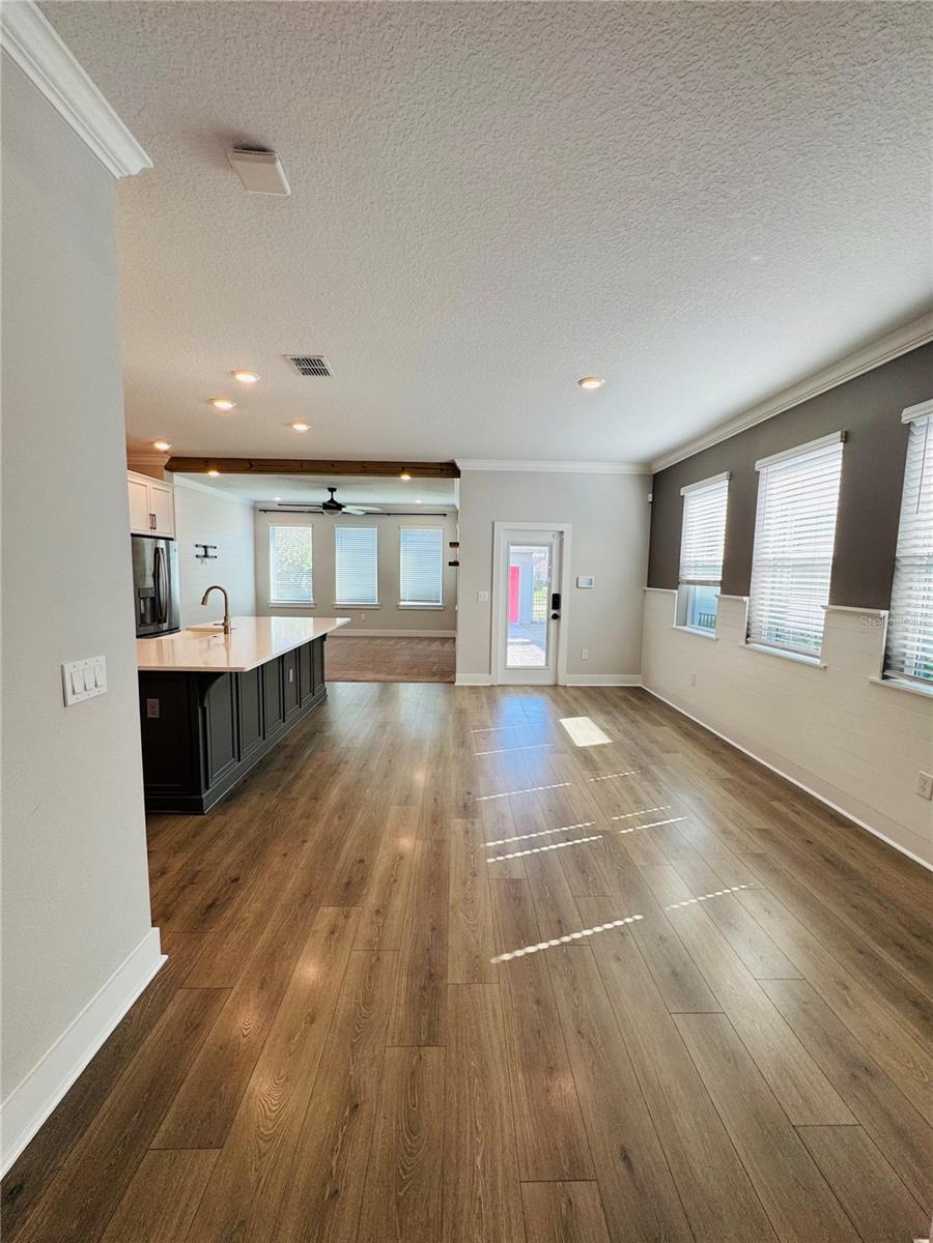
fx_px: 503
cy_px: 622
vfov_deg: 102.1
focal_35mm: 14
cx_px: 466
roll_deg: -1.1
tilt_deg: -7.0
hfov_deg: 85.7
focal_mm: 2.22
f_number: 2.2
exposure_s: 1/120
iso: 64
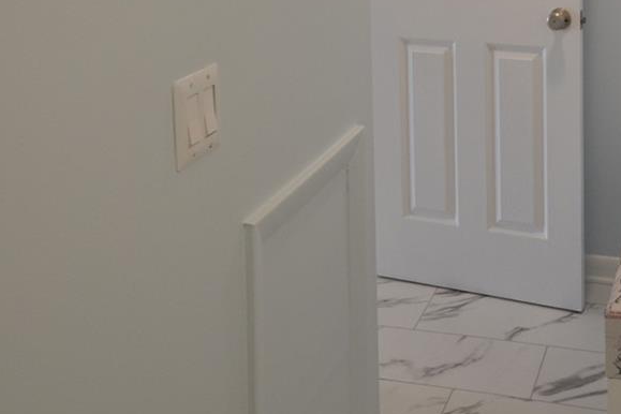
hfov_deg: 34.2
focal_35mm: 58
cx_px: 410
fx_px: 1000
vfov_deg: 22.0
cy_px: -56
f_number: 4
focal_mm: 14
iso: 450
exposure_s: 1/60
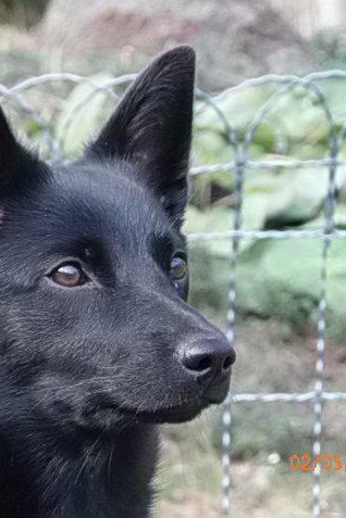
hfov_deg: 6.0
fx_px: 3301
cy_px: 258
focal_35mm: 229
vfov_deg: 9.0
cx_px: 91
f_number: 4.7
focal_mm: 29
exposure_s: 1/160
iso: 640
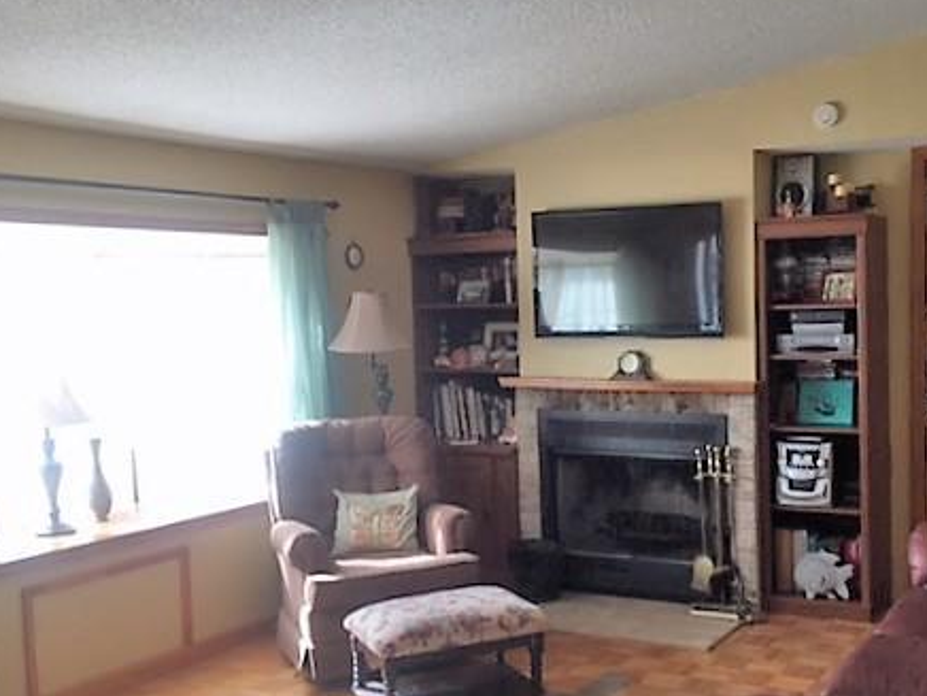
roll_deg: +2.1
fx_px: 1098
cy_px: 376
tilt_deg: -3.7
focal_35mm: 41
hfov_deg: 45.2
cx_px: 609
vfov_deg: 35.1
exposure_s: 1/40
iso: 32
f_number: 2.2
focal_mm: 4.15
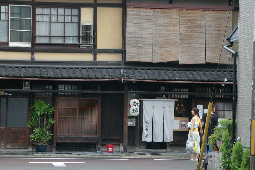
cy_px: 85
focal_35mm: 128
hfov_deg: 16.1
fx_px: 903
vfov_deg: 10.8
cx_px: 128
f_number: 5.6
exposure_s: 1/90
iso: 800
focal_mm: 85
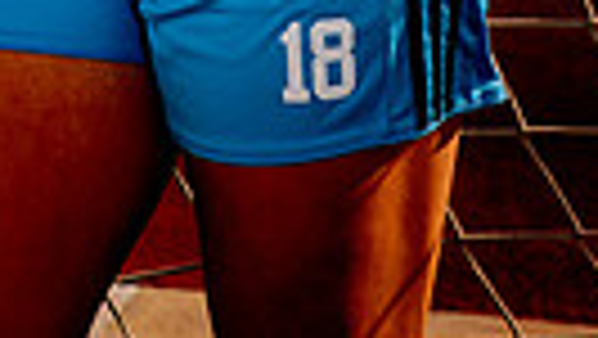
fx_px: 3253
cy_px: -658
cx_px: 112
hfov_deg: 10.5
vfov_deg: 5.6
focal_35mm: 205
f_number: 5.6
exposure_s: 1/320
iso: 125
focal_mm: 58
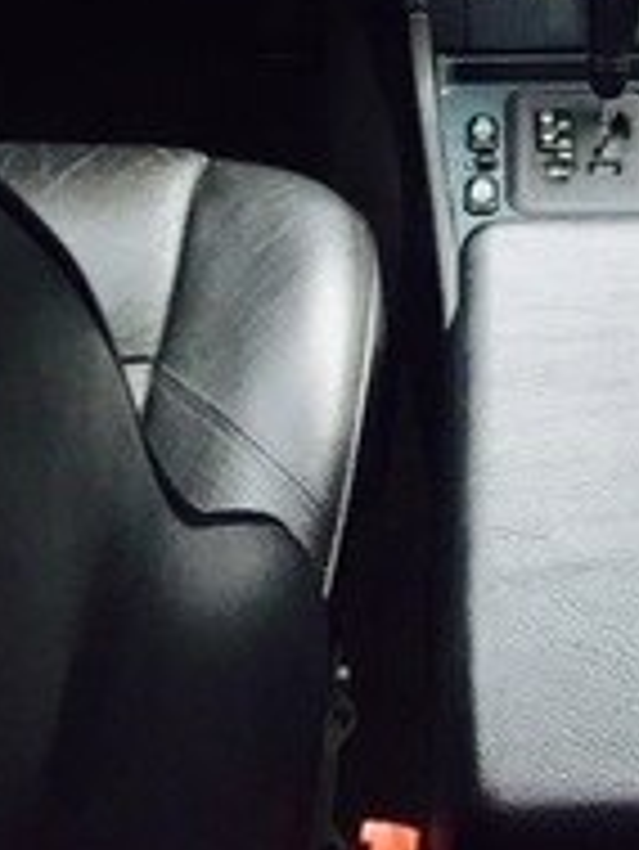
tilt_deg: -21.4
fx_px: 1868
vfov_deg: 23.4
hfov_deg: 19.0
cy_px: -175
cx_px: 590
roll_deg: -1.8
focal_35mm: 76
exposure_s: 1/33
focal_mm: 4.15
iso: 50
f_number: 2.2
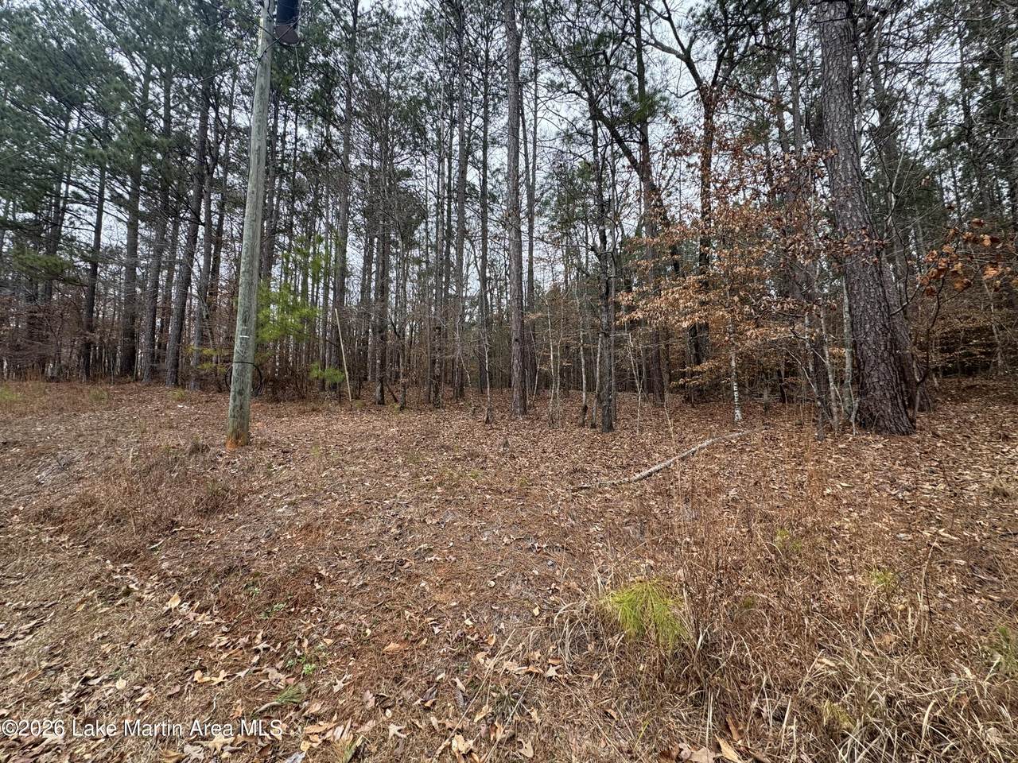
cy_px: 382
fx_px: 412
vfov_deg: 85.7
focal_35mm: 14
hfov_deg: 102.1
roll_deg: -0.7
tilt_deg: +6.5
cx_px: 509
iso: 40
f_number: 2.2
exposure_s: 1/235
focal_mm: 2.22
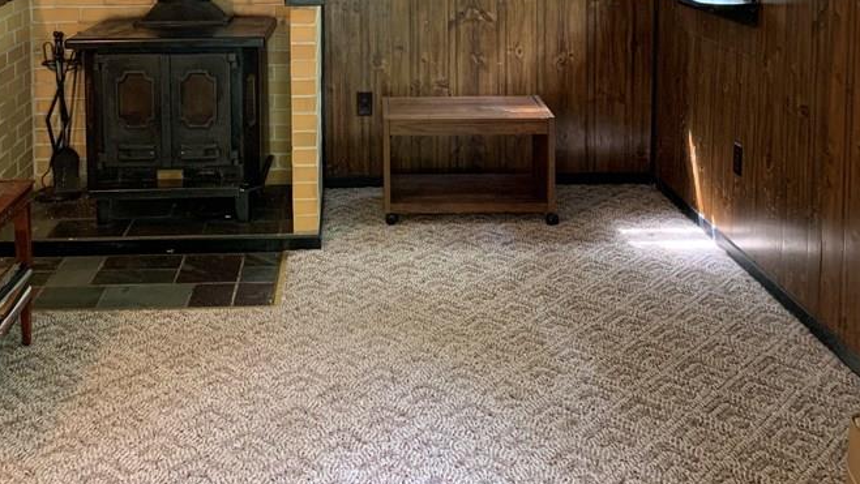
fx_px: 1004
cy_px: -10
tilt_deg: -6.0
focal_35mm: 44
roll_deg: +0.2
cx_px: 369
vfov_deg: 25.6
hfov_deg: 46.3
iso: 400
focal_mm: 4.25
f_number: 1.8
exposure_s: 1/40
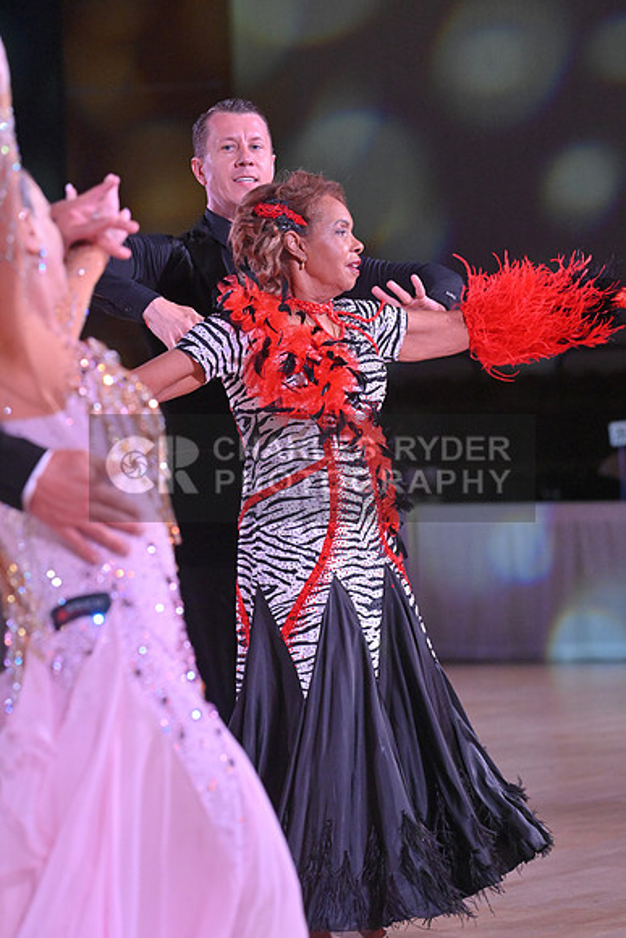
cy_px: 469
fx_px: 4822
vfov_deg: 11.1
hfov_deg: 7.4
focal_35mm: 185
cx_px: 313
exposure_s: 1/400
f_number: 6.3
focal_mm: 185
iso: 4000
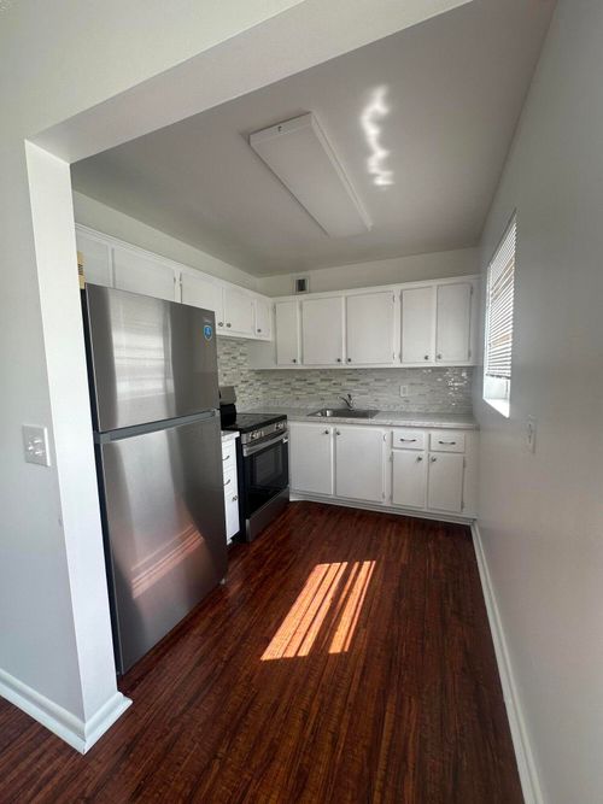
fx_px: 325
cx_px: 302
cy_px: 402
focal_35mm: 14
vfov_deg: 102.1
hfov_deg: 85.7
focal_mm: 2.22
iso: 50
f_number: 2.2
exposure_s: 1/99
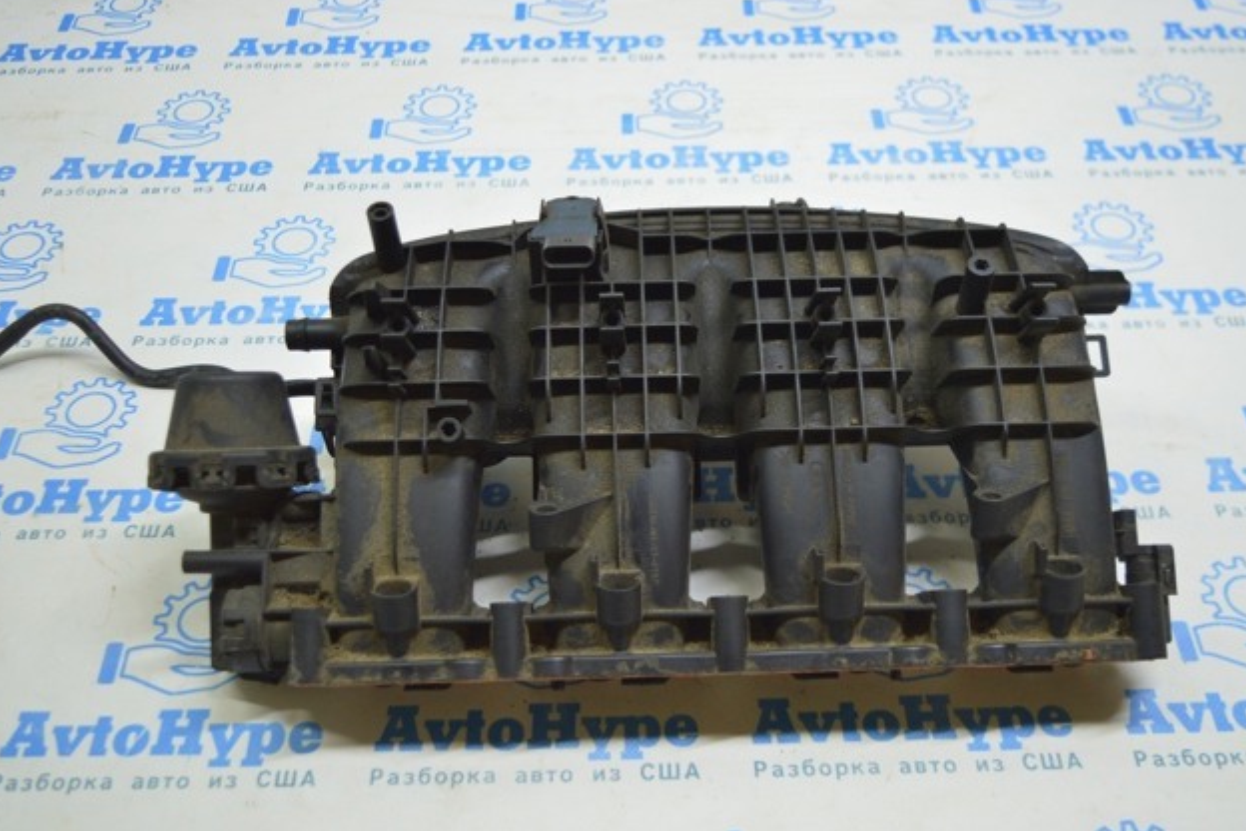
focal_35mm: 42
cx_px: 627
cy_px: 411
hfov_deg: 46.9
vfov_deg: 32.2
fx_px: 1437
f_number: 4
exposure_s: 1/40
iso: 400
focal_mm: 27
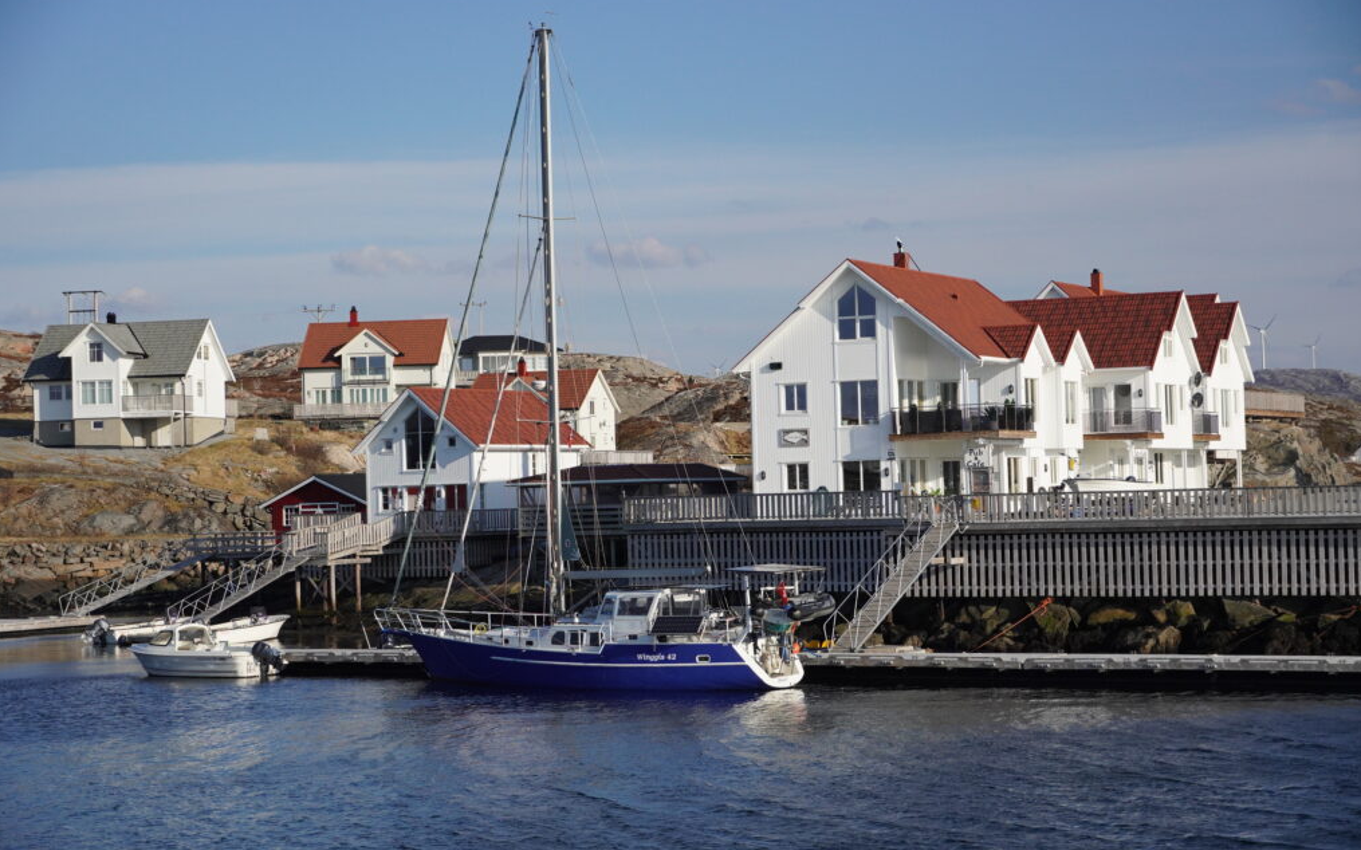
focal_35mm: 74
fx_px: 2744
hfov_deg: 27.9
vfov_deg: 17.6
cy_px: 427
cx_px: 683
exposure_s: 1/2000
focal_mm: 48
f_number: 5
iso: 800
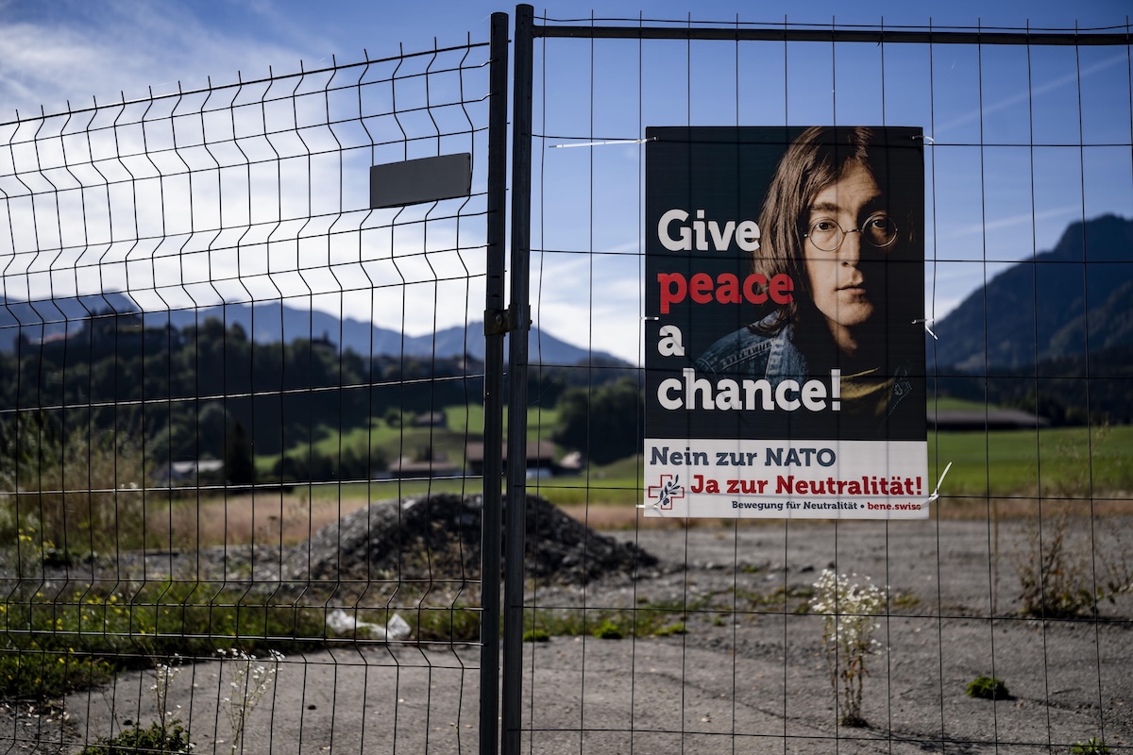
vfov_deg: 29.9
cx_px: 566
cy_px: 378
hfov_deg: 43.6
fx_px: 1416
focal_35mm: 45
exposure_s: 1/1000
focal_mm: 45
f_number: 2.8
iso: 32
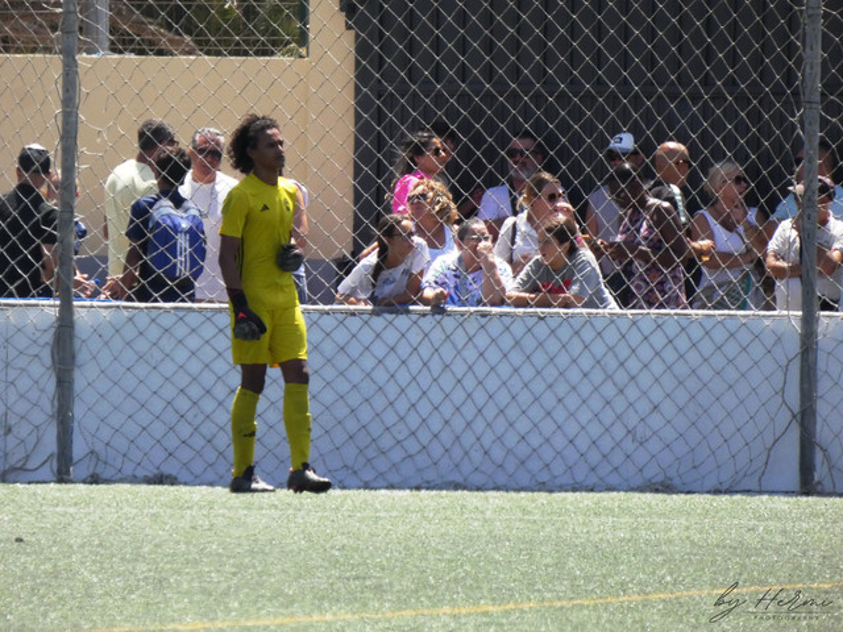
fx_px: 20822
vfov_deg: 1.7
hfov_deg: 2.3
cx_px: 422
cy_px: 316
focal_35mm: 855
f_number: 5.6
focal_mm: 153.1
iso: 400
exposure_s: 1/1000
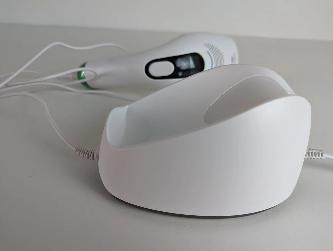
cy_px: 126
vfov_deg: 56.9
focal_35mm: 24
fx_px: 231
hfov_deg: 71.5
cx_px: 166
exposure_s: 1/100
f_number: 1.85
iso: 66
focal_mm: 6.81
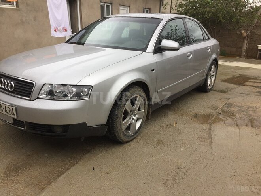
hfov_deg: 61.7
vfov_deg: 48.2
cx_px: 130
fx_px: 219
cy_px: 98
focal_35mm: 29
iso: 32
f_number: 2.2
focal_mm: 4.15
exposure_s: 1/408
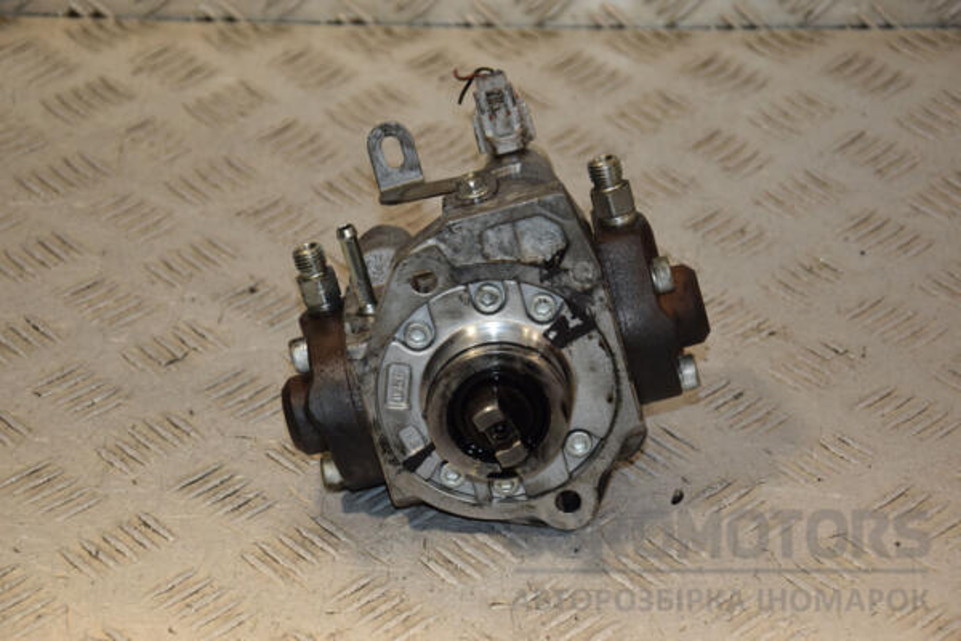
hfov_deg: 20.6
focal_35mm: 99
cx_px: 480
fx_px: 2643
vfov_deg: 13.8
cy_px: 320
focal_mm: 66
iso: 800
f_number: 5.6
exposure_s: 1/200
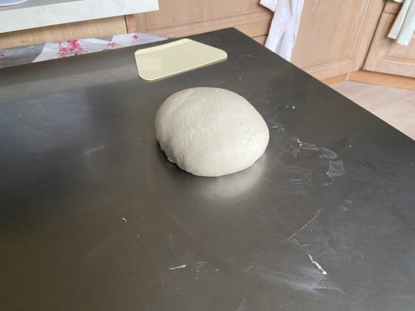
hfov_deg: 67.3
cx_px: 208
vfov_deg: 53.0
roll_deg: +0.0
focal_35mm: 26
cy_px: 156
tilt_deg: -41.7
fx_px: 312
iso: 500
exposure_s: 1/57
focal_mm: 4.25
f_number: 1.8
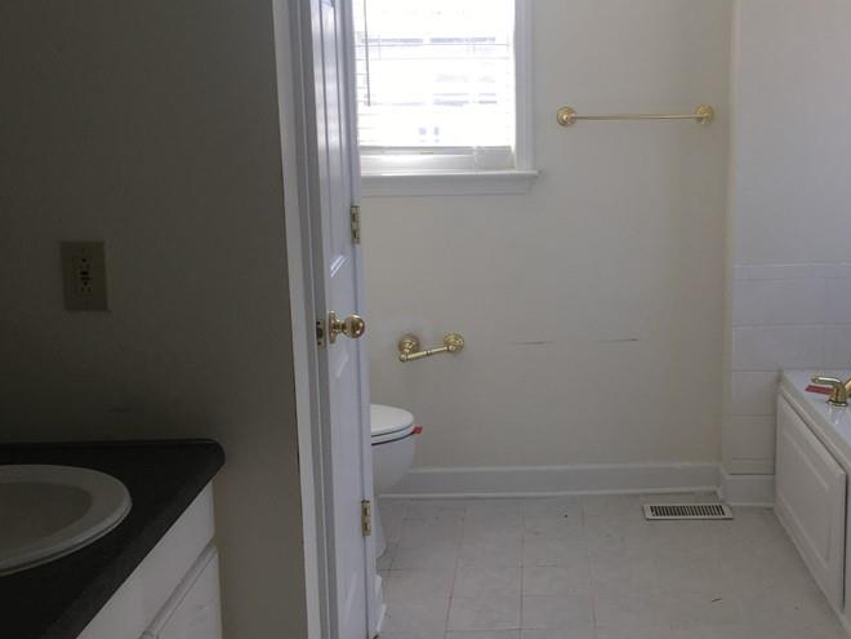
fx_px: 1106
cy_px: 320
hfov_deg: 41.7
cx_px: 536
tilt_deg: -9.8
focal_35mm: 45
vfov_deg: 32.2
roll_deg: +0.3
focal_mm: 4.15
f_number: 2.2
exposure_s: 1/120
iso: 32
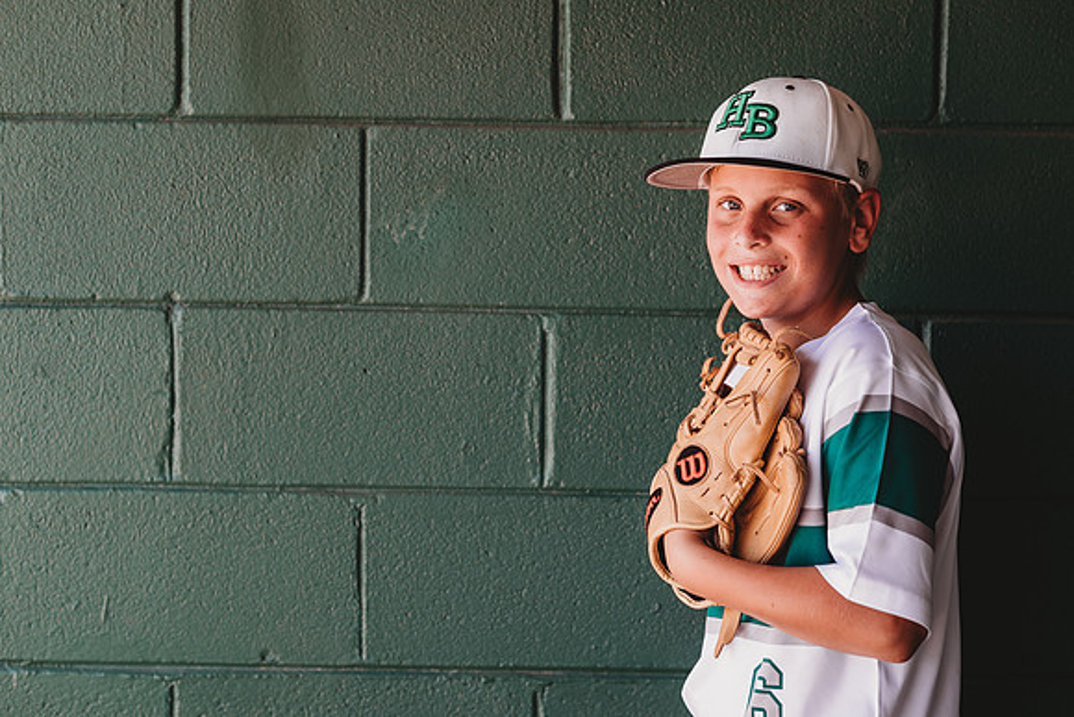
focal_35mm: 89
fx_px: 2660
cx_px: 537
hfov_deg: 22.8
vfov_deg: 15.3
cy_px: 358
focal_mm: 85
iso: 100
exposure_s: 1/160
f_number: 2.8
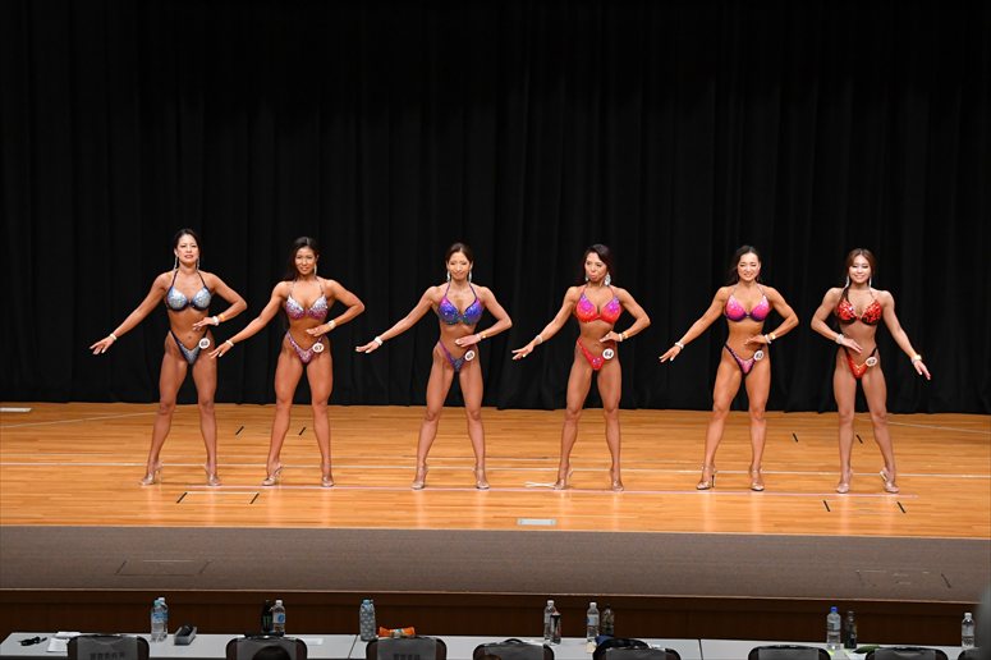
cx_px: 496
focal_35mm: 117
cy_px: 330
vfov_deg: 11.7
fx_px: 3219
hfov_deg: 17.5
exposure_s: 1/400
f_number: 5.6
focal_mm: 78
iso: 3200
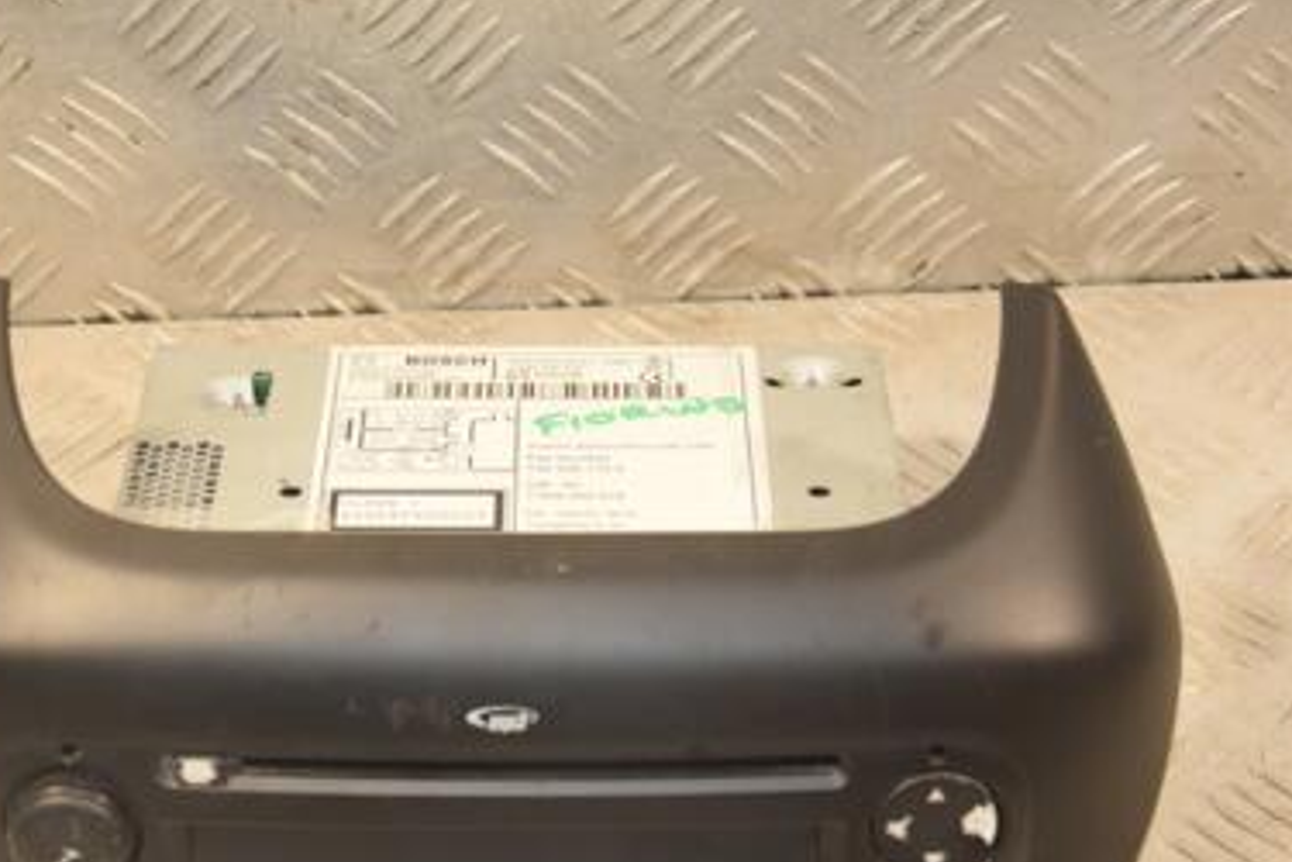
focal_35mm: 96
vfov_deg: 14.2
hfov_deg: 21.2
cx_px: 489
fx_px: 3445
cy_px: 614
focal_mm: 40
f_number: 5
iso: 800
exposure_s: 1/200
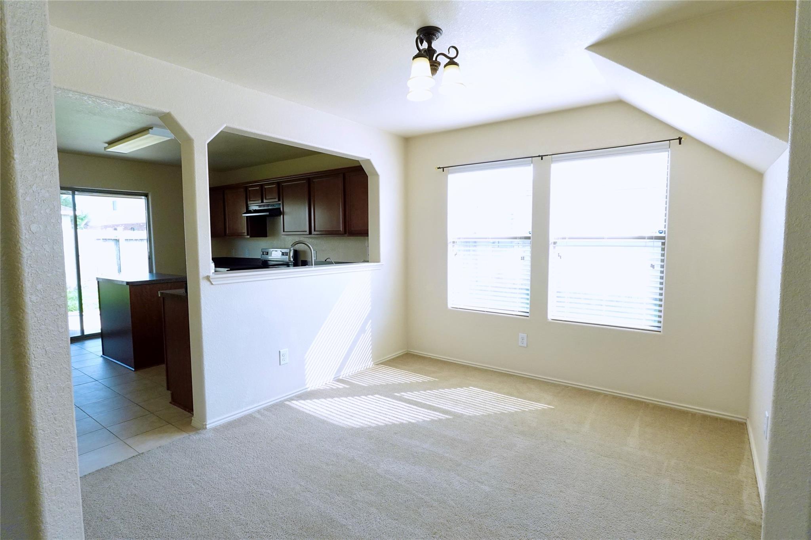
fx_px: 405
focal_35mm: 18
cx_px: 406
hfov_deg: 90.0
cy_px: 270
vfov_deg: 67.4
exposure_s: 1/80
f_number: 7.1
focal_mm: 6.9
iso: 800
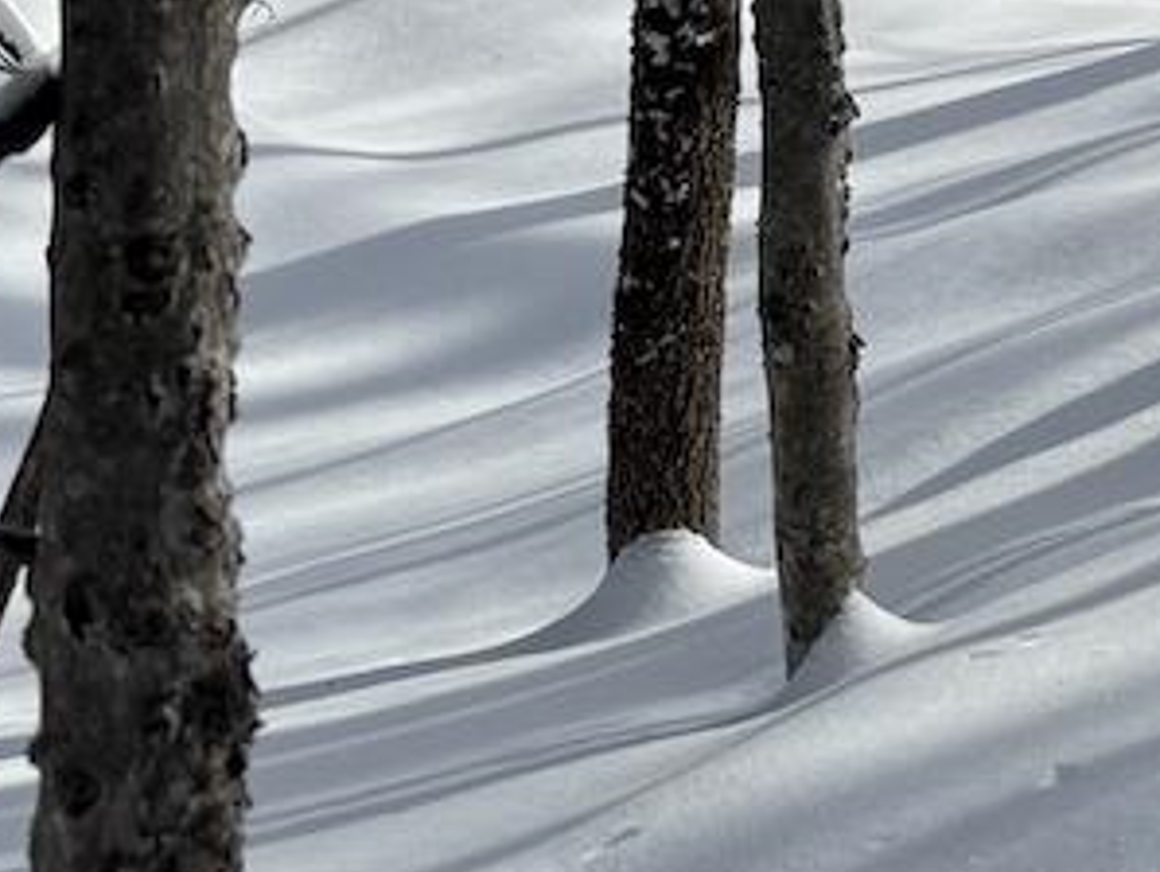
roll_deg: -0.6
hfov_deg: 17.7
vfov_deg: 13.4
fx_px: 3454
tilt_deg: -7.8
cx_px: 1561
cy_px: -502
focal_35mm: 103
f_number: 1.78
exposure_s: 1/5714
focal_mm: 6.76
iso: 80
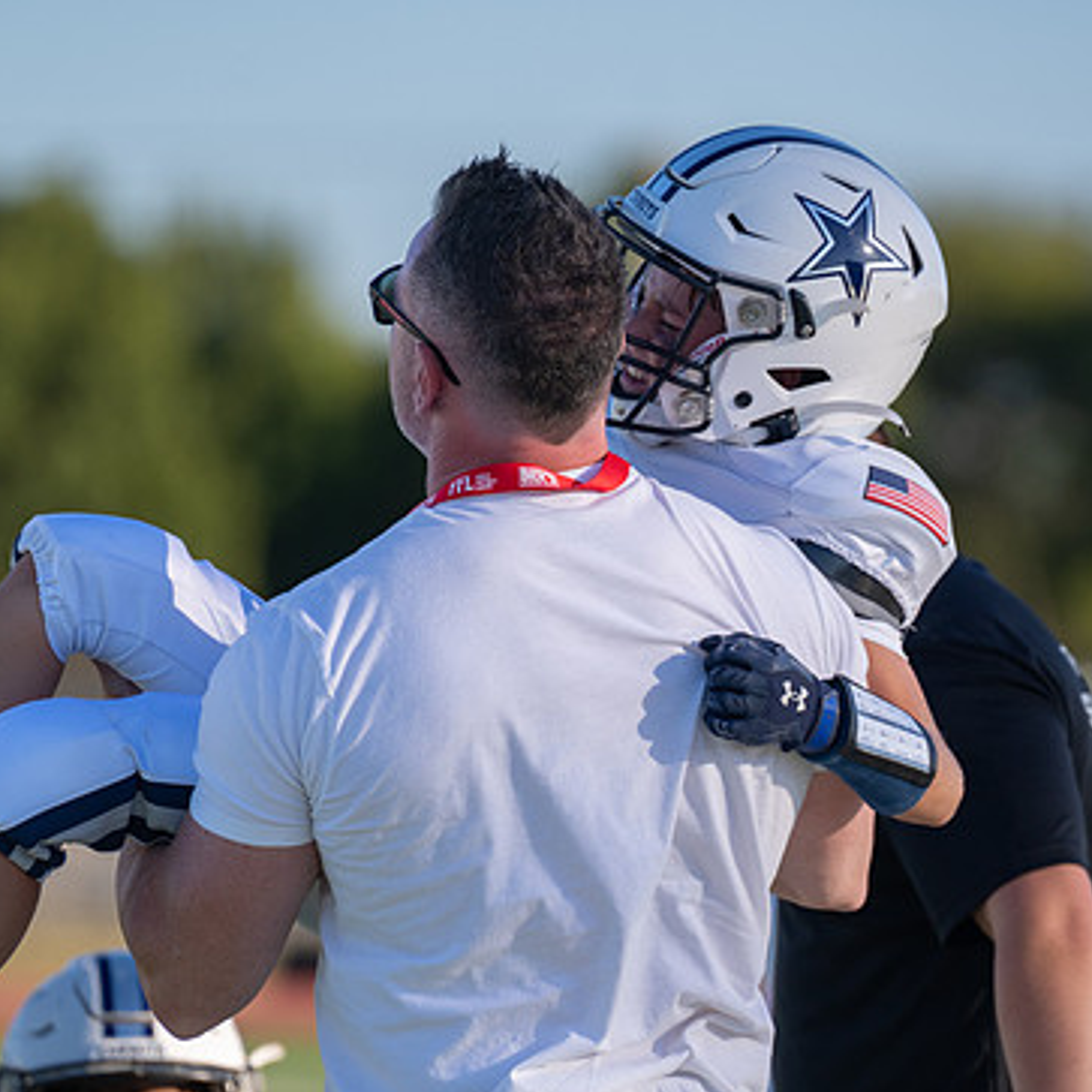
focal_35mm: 407
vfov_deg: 4.3
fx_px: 14526
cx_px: 644
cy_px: 620
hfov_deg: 4.3
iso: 200
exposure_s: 1/1600
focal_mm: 280
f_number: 4
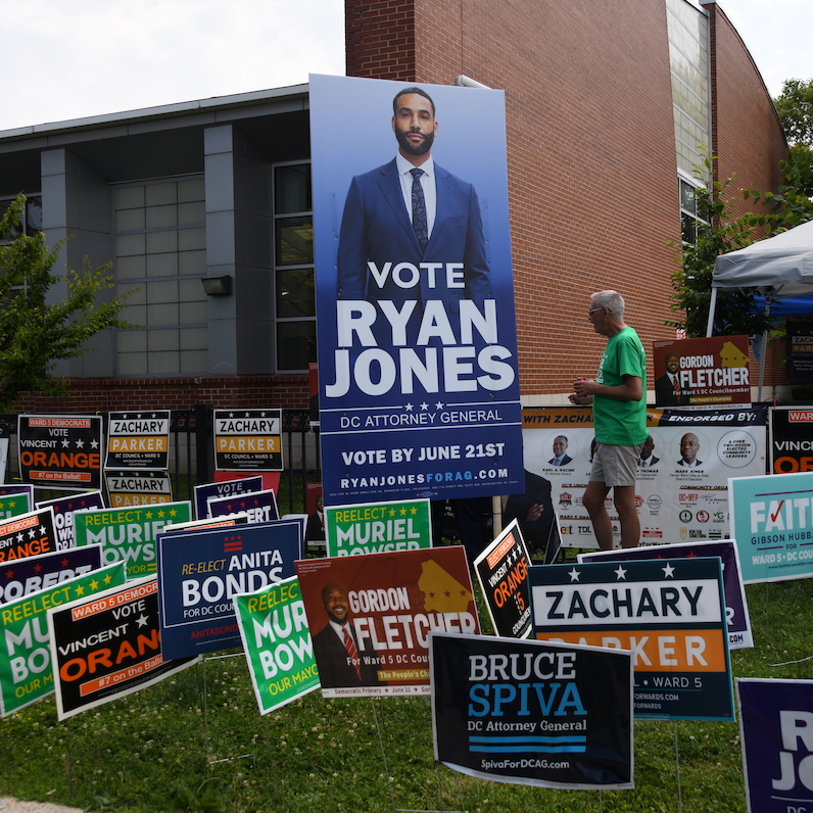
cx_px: 492
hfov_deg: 40.7
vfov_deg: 40.9
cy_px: 406
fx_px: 1089
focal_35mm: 41
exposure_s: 1/1250
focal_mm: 32
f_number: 6.3
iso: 400
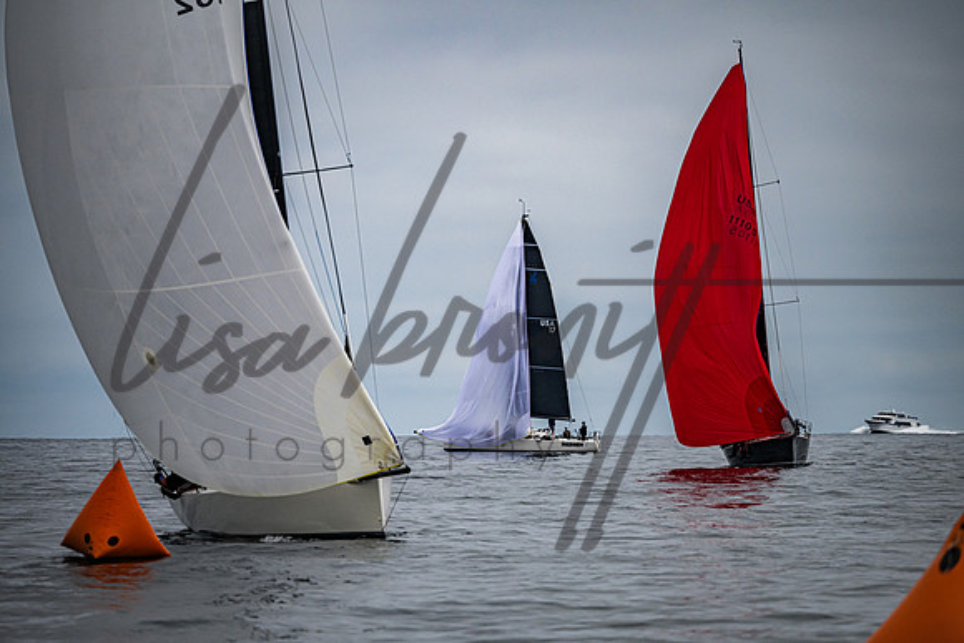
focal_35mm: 302
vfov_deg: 4.5
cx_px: 494
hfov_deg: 6.8
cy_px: 321
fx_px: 8099
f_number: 5.3
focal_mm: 290
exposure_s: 1/8000
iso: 400
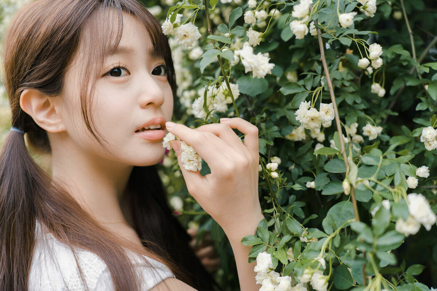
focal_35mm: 42
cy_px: 146
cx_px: 218
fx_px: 510
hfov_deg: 46.4
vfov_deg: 31.9
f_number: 2.8
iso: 100
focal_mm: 42
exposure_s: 1/200
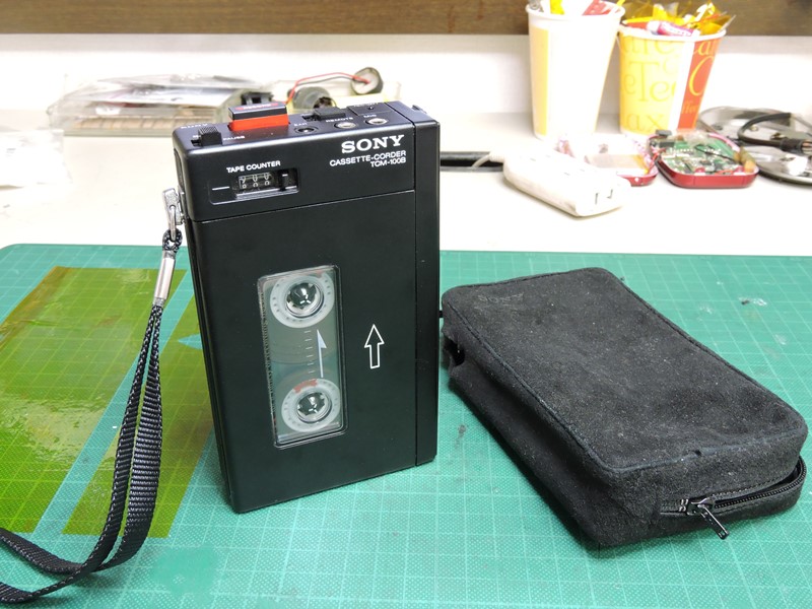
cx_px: 406
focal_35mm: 35
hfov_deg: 52.6
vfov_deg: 40.7
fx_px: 821
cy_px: 304
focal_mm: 6.3
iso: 400
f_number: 3.8
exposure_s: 1/20
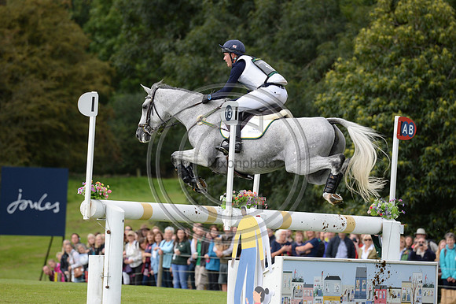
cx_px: 228
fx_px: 4810
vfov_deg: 3.6
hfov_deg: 5.4
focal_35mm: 380
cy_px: 152
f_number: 7.1
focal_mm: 380
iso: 1000
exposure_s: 1/1000
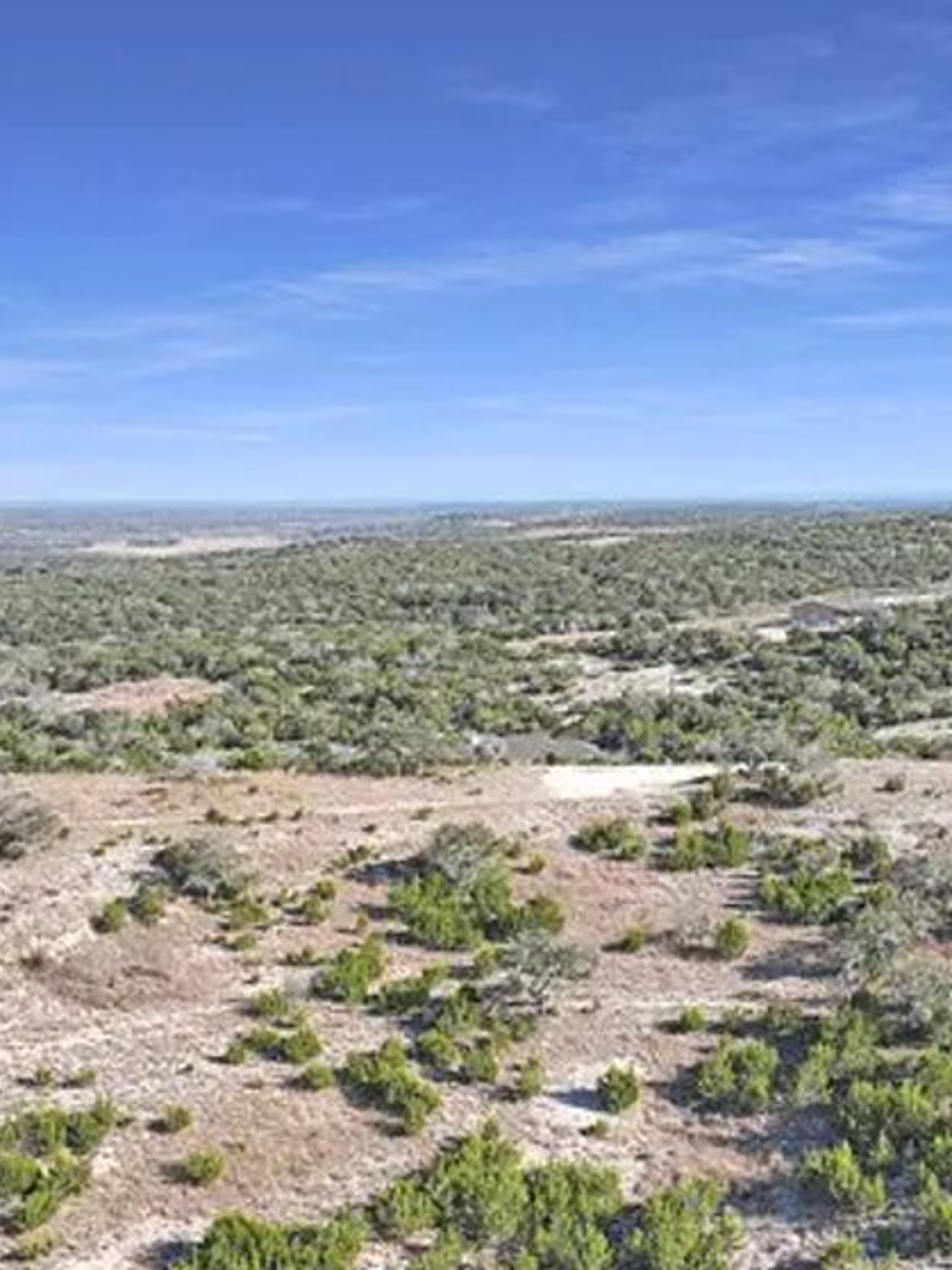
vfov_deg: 42.9
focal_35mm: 44
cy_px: 670
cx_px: 825
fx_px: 1614
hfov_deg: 31.6
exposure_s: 1/1000
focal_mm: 12.29
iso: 130
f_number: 2.8
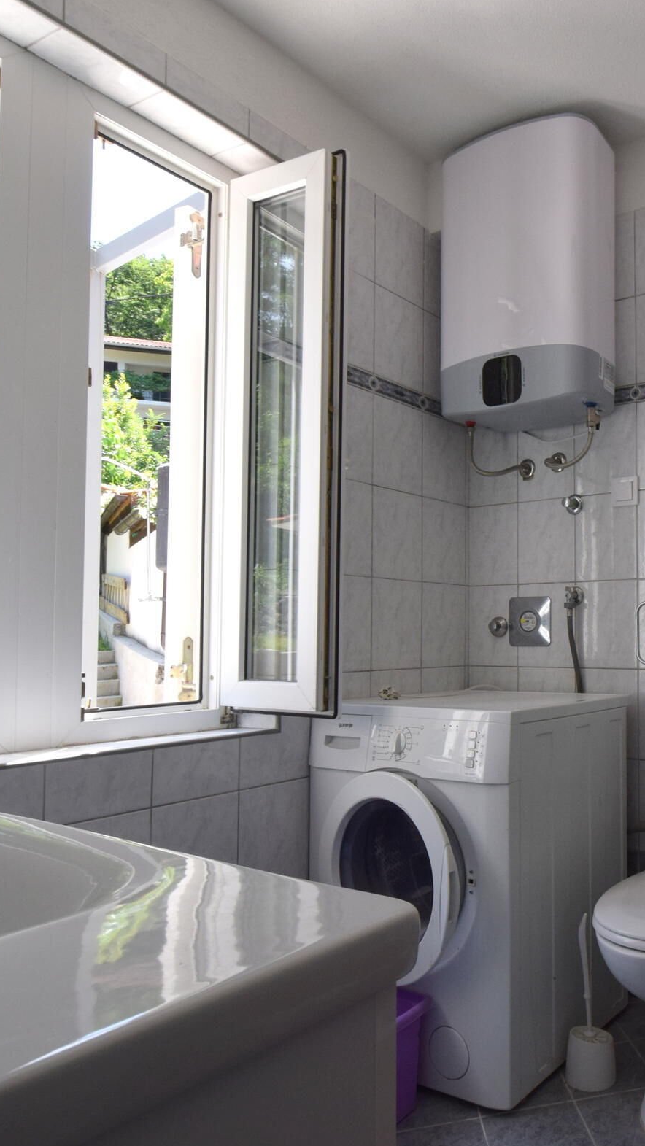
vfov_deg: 76.3
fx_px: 730
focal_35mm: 24
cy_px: 578
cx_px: 587
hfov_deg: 43.4
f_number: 8
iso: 400
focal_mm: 10
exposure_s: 1/250
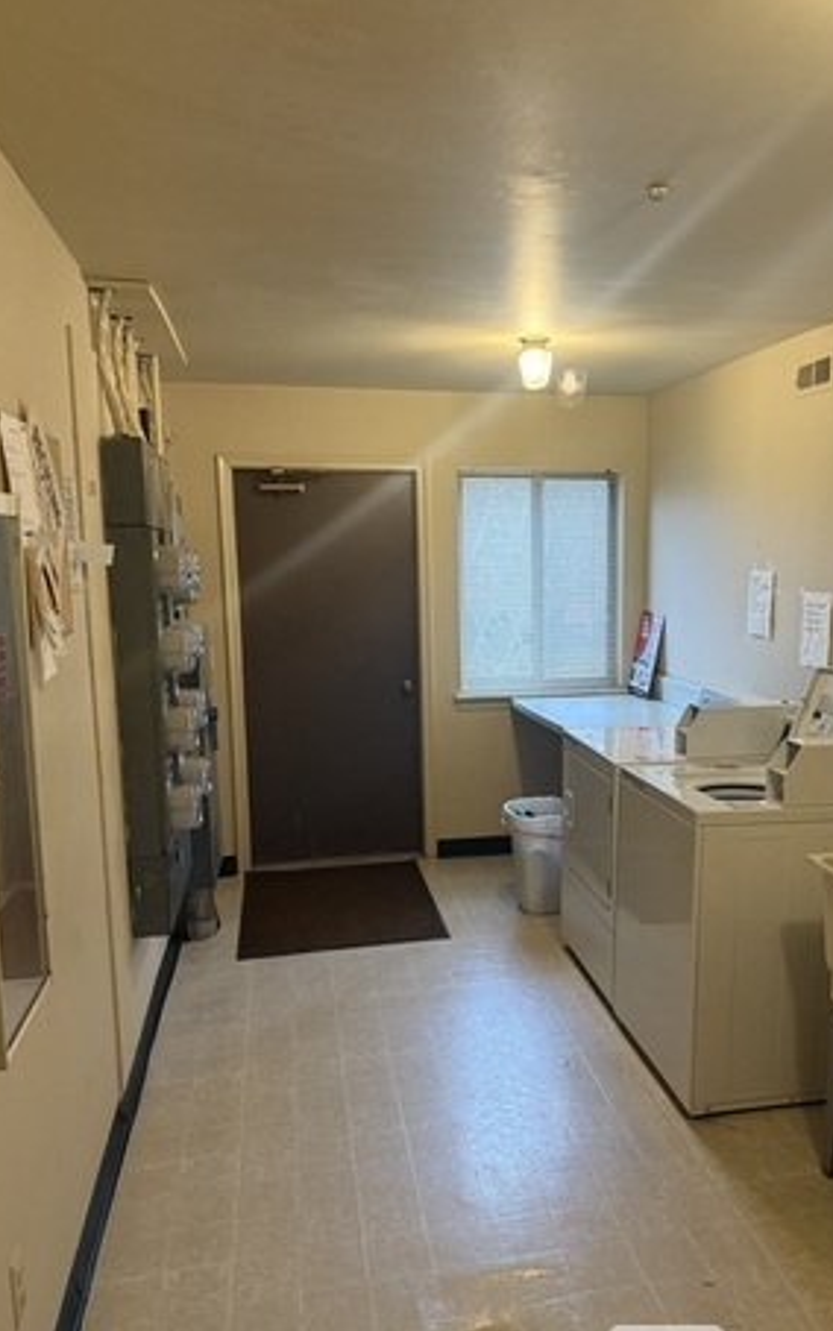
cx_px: 532
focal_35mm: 28
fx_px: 1016
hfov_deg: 44.1
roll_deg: +0.4
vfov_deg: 66.4
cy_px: 709
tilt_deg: -7.7
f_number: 1.78
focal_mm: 6.76
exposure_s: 1/60
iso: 250
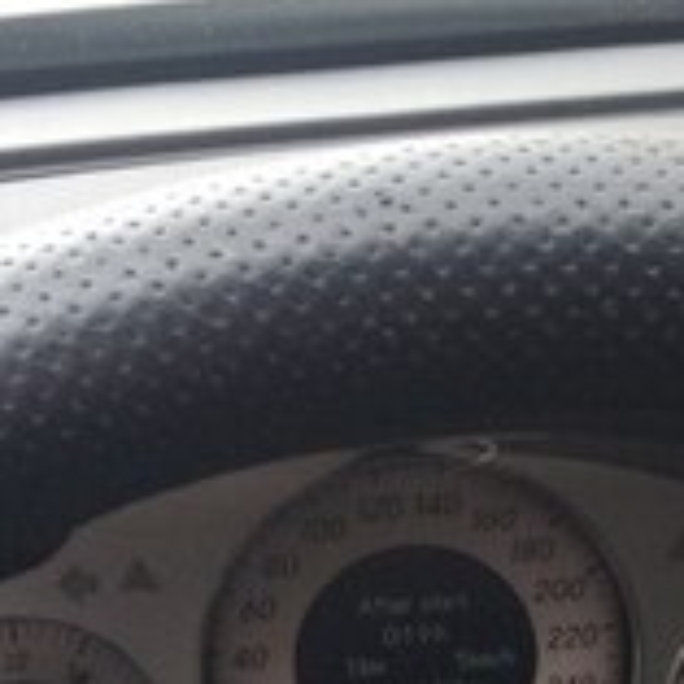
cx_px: 523
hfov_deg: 21.2
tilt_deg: -34.3
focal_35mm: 81
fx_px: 1811
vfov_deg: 20.0
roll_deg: -0.3
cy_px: 828
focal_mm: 4.15
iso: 64
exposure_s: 1/33
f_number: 2.2
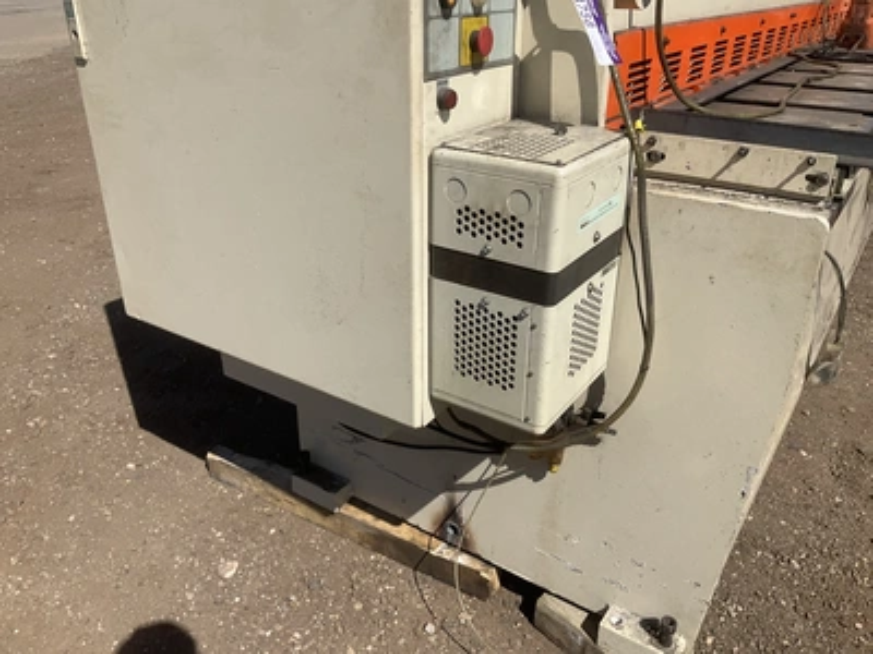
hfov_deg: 61.7
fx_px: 731
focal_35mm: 29
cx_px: 436
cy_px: 327
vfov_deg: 48.2
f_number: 1.8
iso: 25
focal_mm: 3
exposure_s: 1/2667
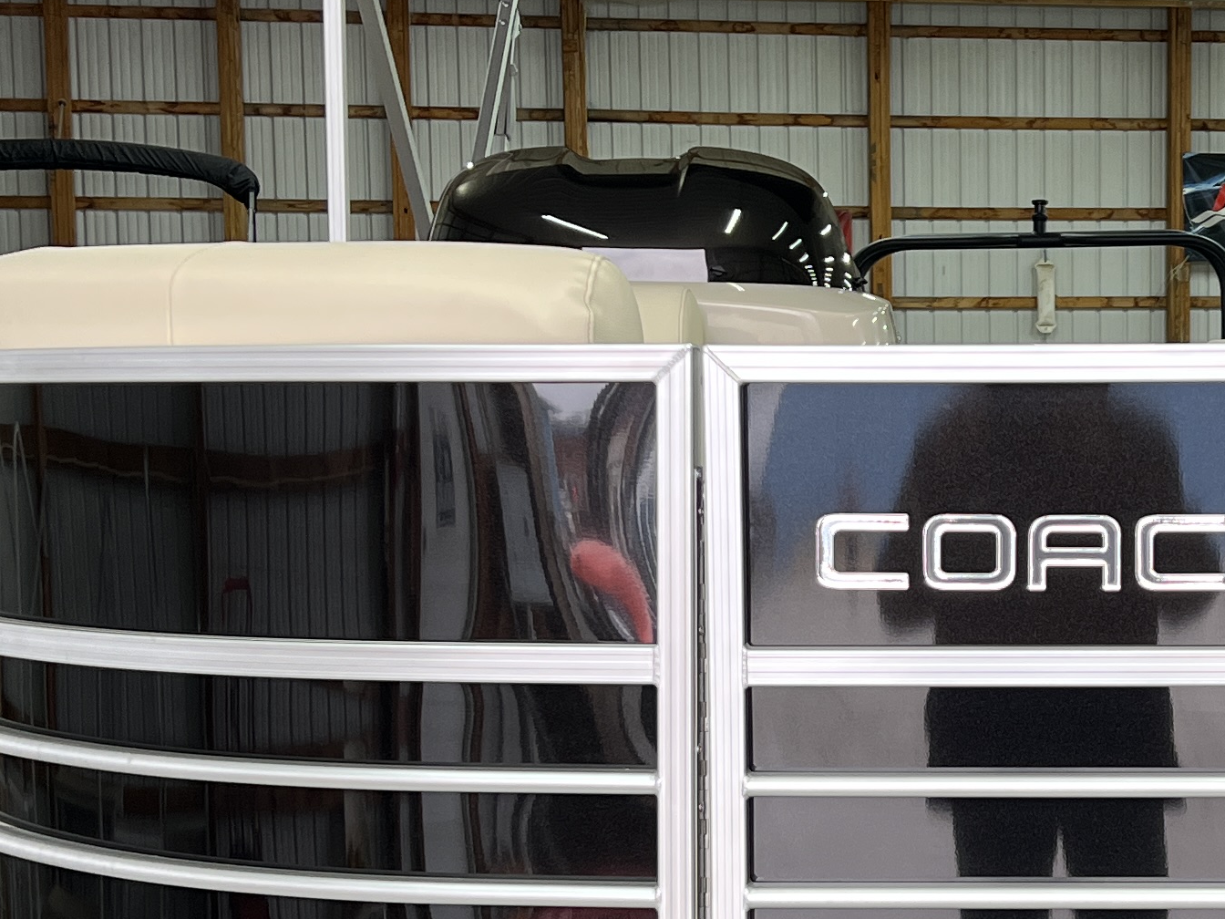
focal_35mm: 78
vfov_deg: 18.8
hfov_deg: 24.6
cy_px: 636
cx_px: 1005
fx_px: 2760
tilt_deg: -6.5
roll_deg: +0.5
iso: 100
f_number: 1.5
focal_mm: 5.7
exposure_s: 1/120
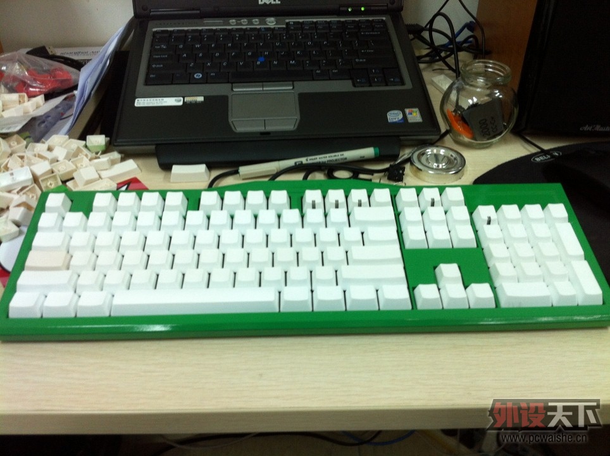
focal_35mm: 35
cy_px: 228
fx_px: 616
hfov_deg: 52.7
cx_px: 305
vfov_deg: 40.6
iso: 100
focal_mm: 3.85
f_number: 2.8
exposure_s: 1/15
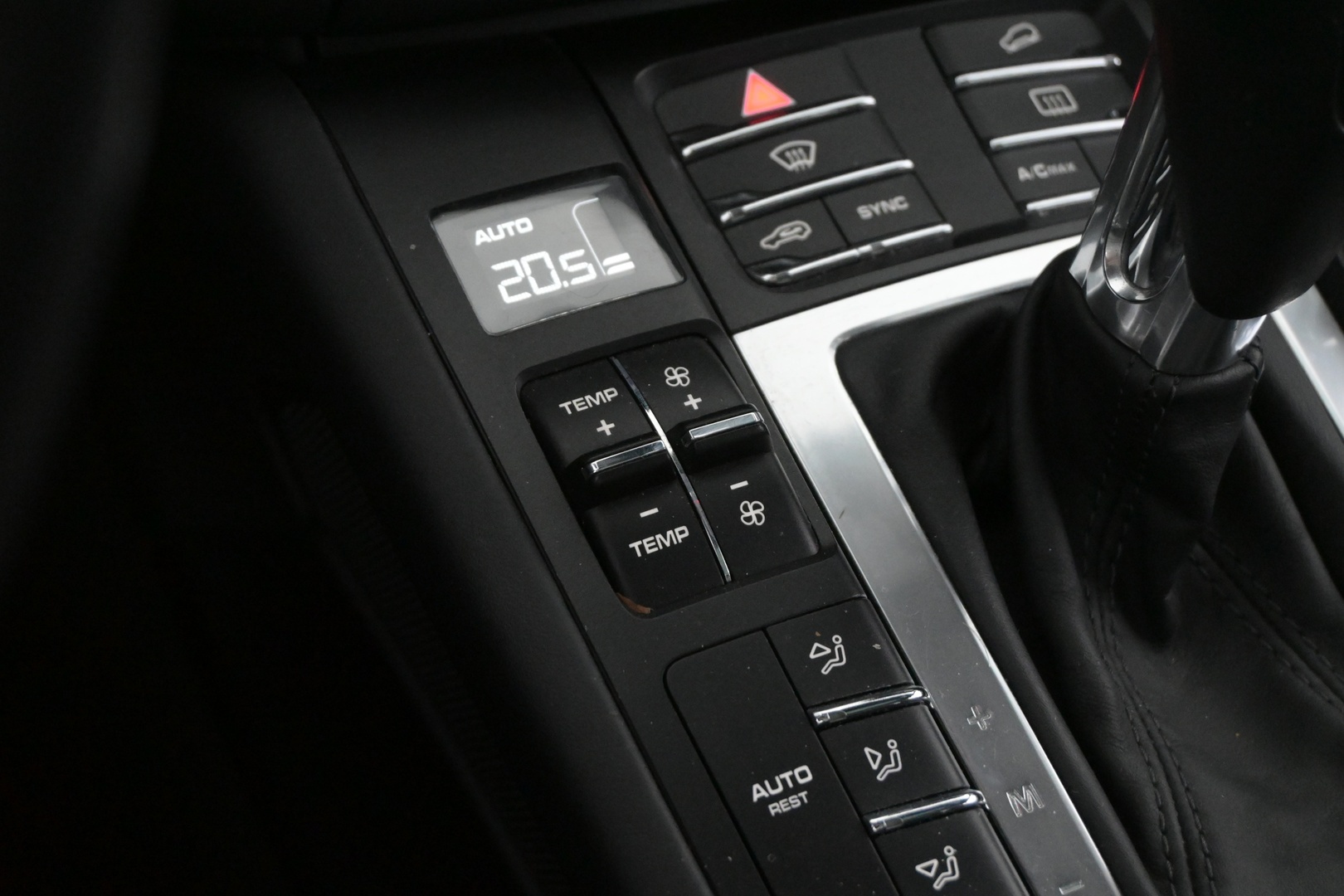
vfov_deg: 26.5
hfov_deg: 38.9
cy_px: 448
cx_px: 672
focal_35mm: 51
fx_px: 1904
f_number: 5
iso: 6400
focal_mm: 34
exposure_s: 1/50
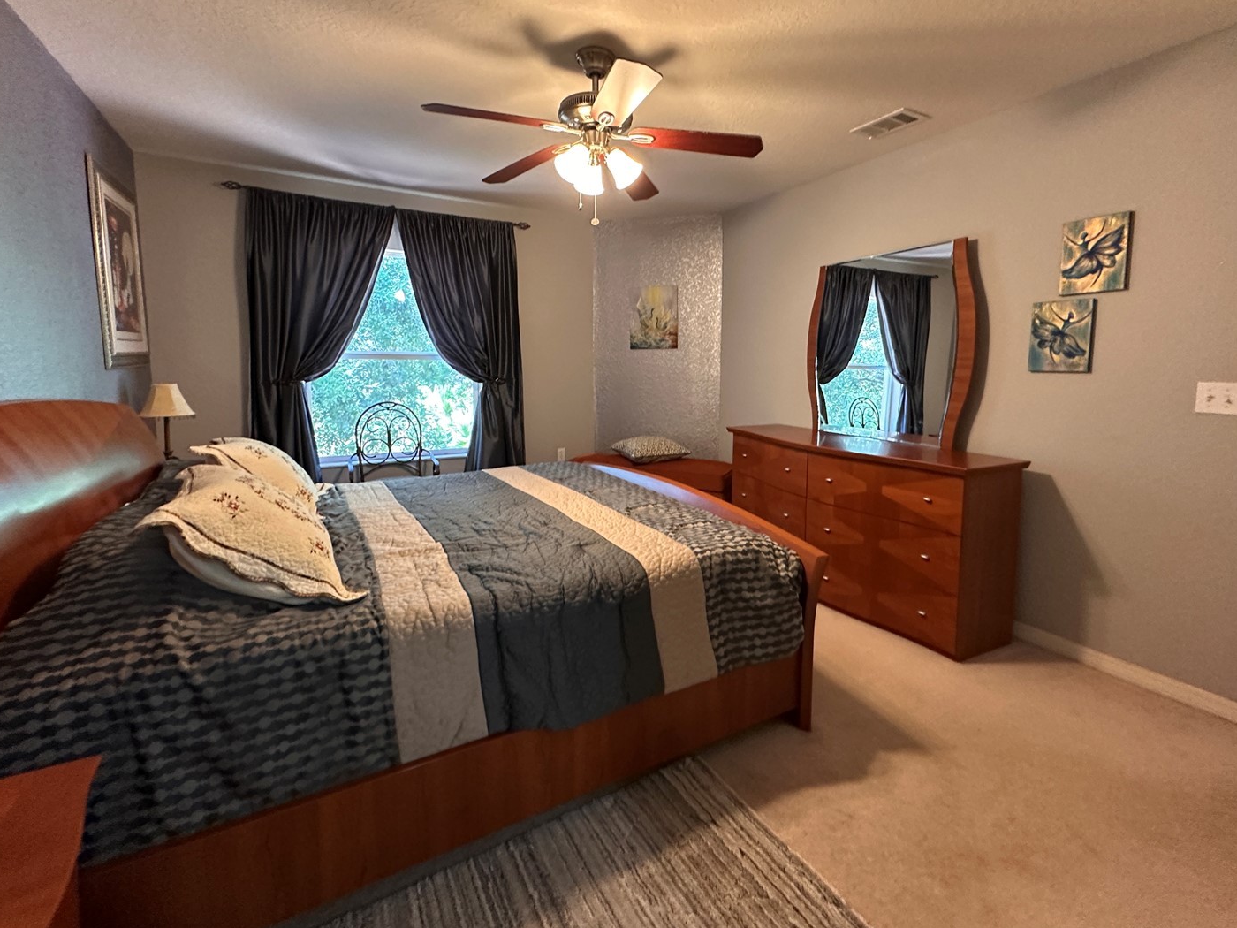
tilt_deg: -4.9
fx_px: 572
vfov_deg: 77.9
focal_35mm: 16
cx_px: 639
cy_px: 415
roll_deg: -1.9
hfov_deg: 94.5
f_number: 2.2
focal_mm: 2.22
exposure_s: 1/60
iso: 400
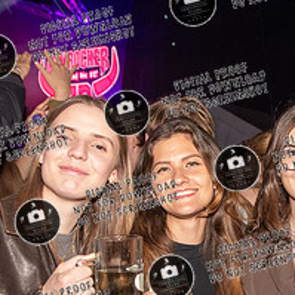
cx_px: 267
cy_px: 242
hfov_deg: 26.8
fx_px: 598
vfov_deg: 27.1
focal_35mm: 62
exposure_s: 1/640
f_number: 3.5
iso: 1000
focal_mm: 17
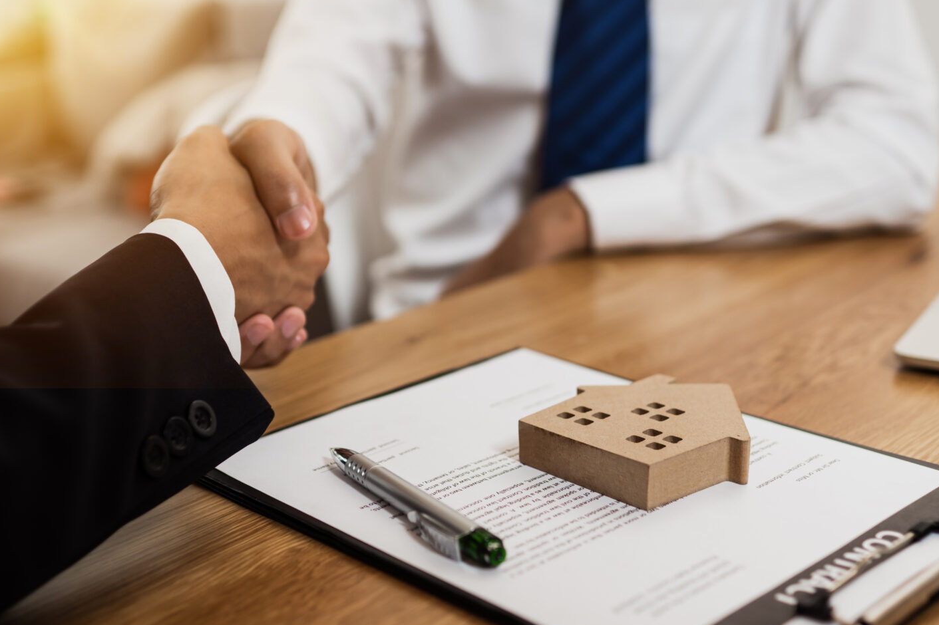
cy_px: 316
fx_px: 1278
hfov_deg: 40.3
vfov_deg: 27.5
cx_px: 452
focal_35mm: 49
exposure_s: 1/100
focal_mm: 30
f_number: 2
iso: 160
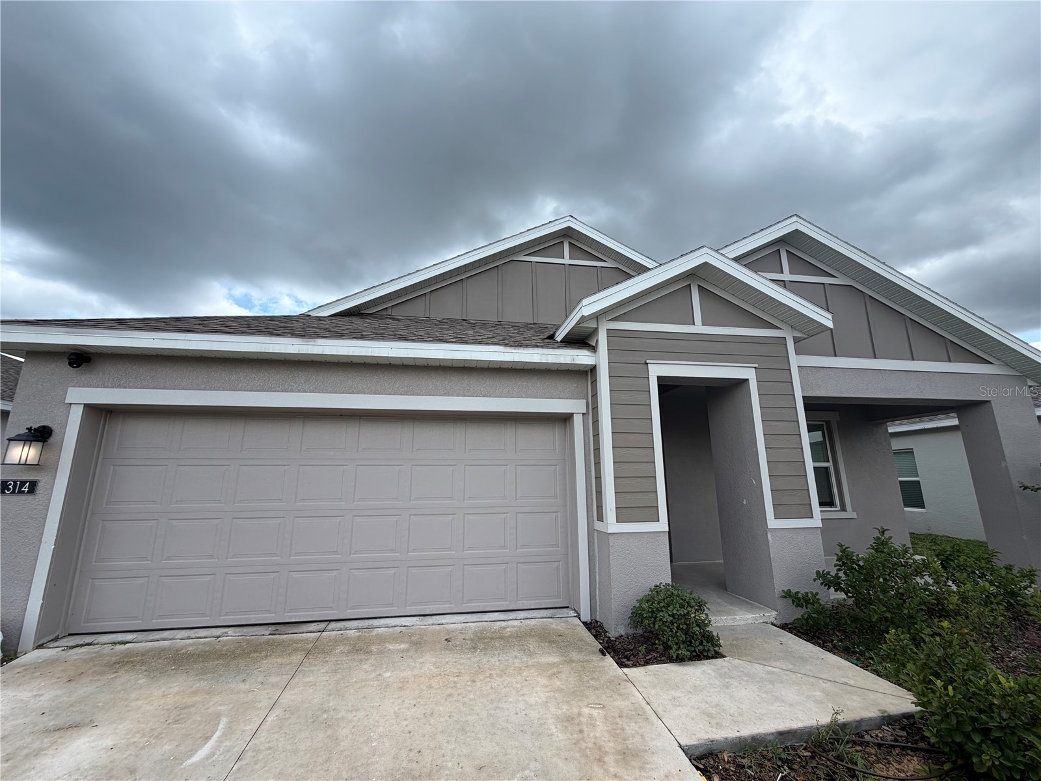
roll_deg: +1.7
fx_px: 421
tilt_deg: +11.3
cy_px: 390
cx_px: 520
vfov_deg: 85.7
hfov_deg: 102.1
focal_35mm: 14
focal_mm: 2.22
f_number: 2.2
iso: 40
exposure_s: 1/770
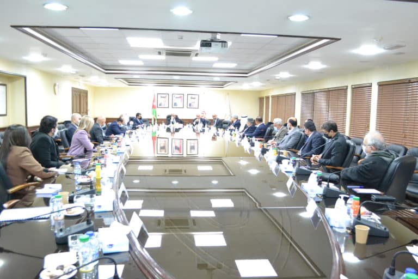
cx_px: 209
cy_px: 140
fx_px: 348
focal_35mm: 30
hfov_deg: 61.9
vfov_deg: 43.6
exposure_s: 1/100
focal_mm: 20
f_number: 5.6
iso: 3200
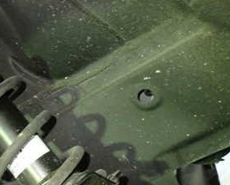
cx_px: 1
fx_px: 361
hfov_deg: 32.5
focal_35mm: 53
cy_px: 106
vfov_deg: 28.6
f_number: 2
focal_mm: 4.5
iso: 800
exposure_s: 1/20
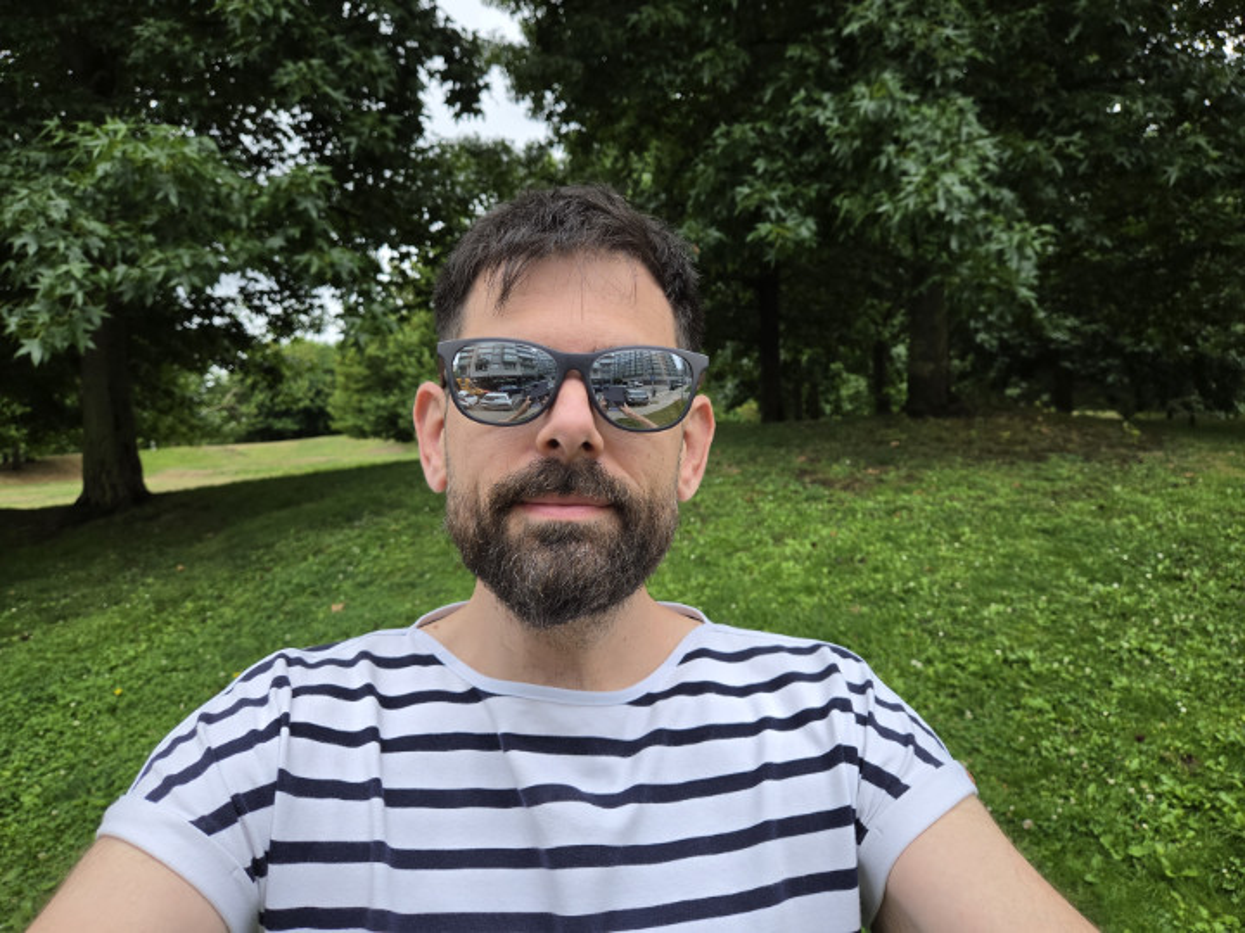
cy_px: 466
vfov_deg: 58.9
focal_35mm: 23
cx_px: 622
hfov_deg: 73.9
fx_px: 827
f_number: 1.8
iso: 80
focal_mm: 5.4
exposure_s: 1/1148
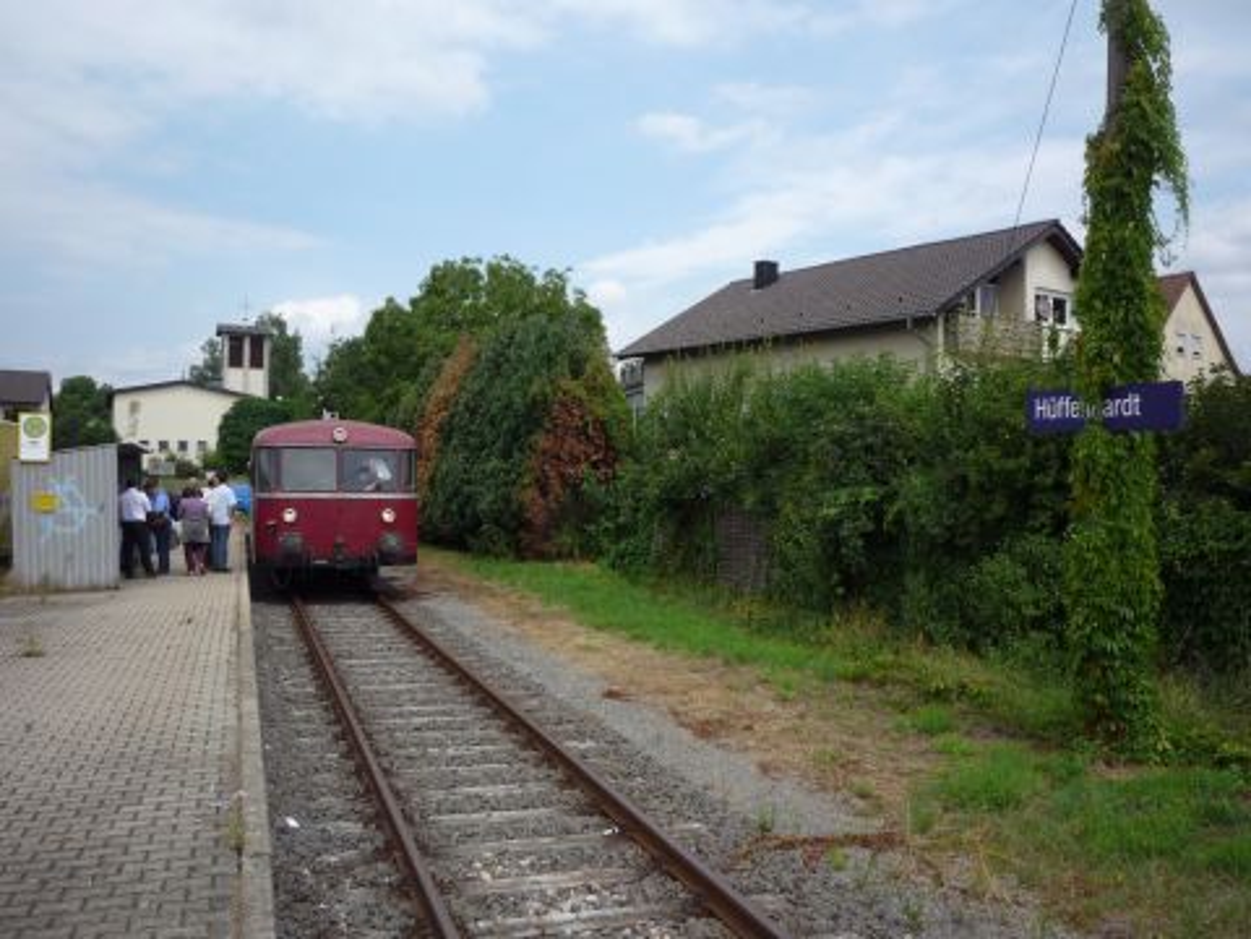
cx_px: 626
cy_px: 470
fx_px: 1156
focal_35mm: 32
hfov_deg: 56.8
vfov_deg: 44.2
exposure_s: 1/400
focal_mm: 5.2
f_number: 5
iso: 100
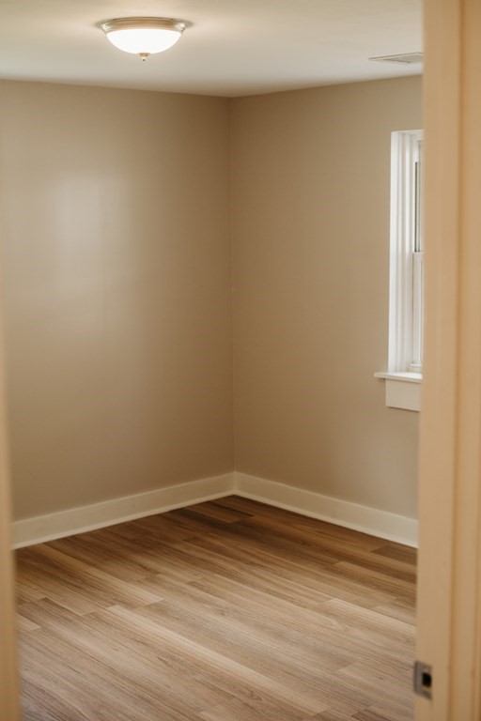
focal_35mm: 50
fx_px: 1002
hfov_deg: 27.0
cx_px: 240
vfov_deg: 39.6
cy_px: 360
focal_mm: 50
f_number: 3.5
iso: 100
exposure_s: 1/200
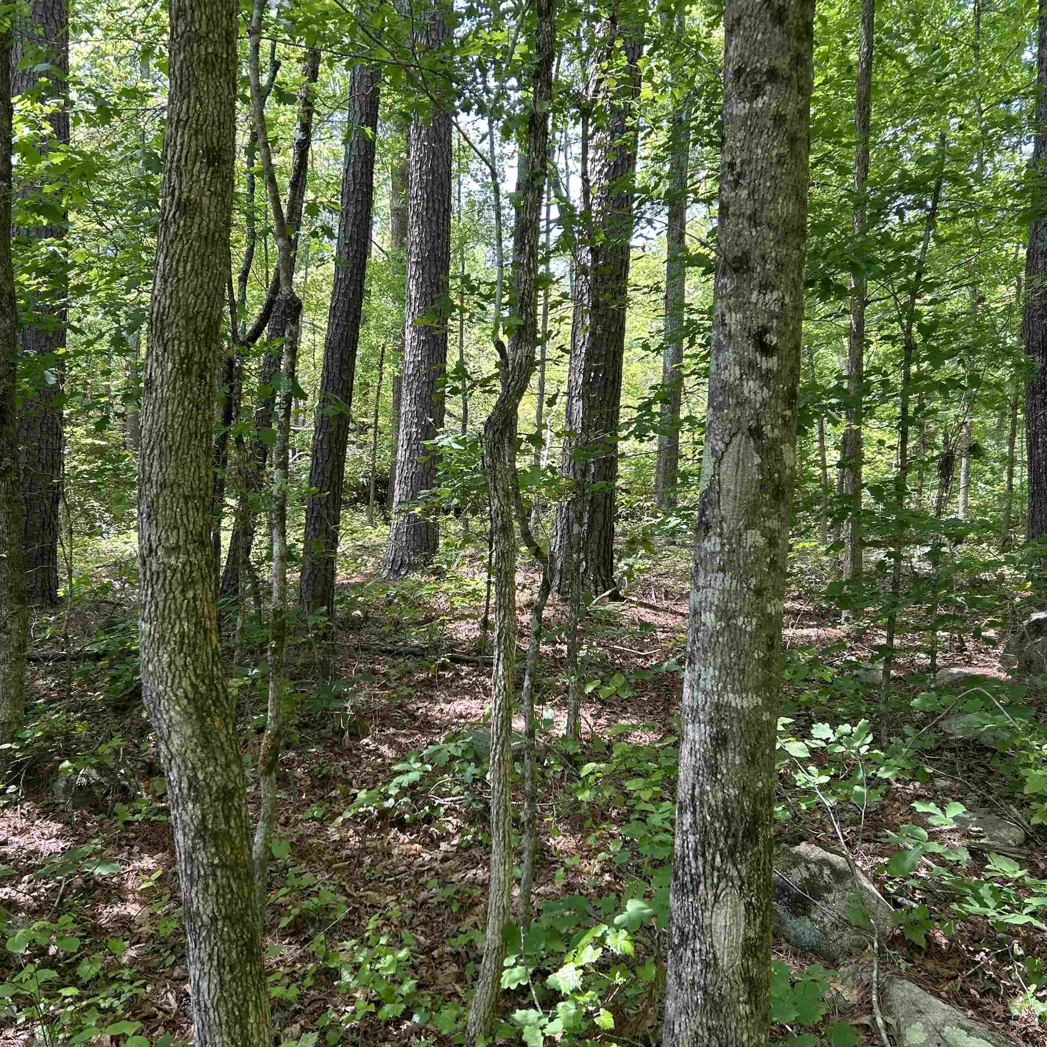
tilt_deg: +4.7
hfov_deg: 52.5
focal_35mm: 31
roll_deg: -2.8
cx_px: 495
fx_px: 1061
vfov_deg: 52.5
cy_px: 521
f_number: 1.5
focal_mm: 5.7
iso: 50
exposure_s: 1/164
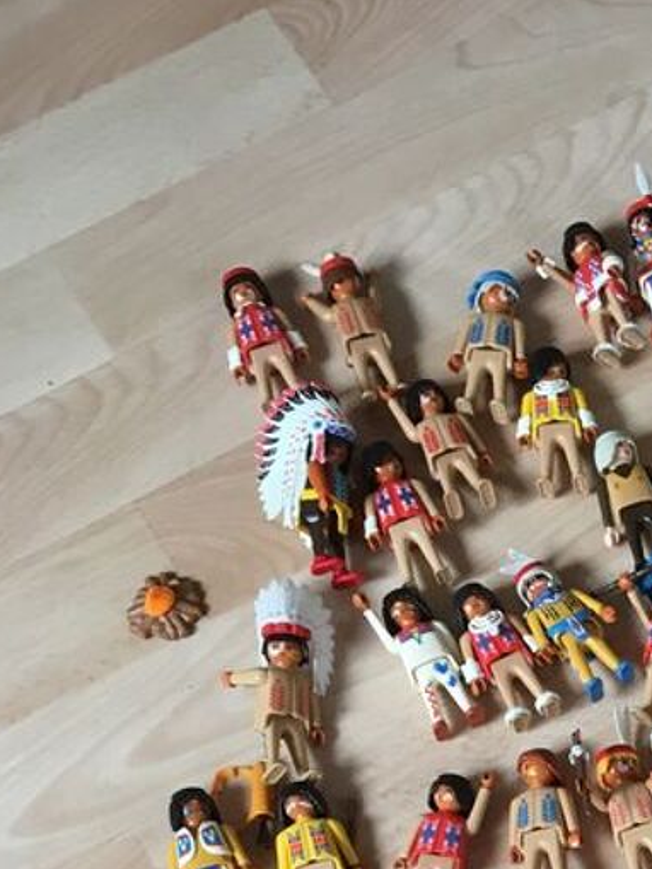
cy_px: 1107
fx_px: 1908
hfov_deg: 18.2
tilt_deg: -75.0
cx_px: 835
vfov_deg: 23.0
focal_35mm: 76
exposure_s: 1/33
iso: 40
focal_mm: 4.15
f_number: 2.2
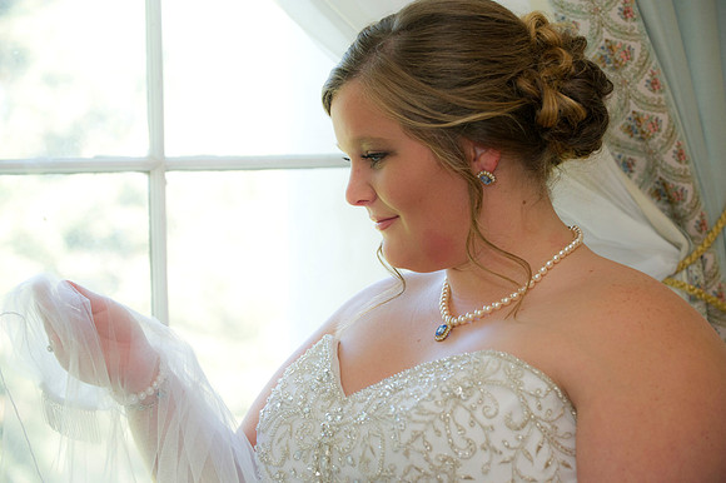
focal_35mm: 102
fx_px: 2056
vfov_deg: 13.4
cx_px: 363
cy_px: 242
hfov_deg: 20.0
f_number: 4.5
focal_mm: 102
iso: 1600
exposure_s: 1/250
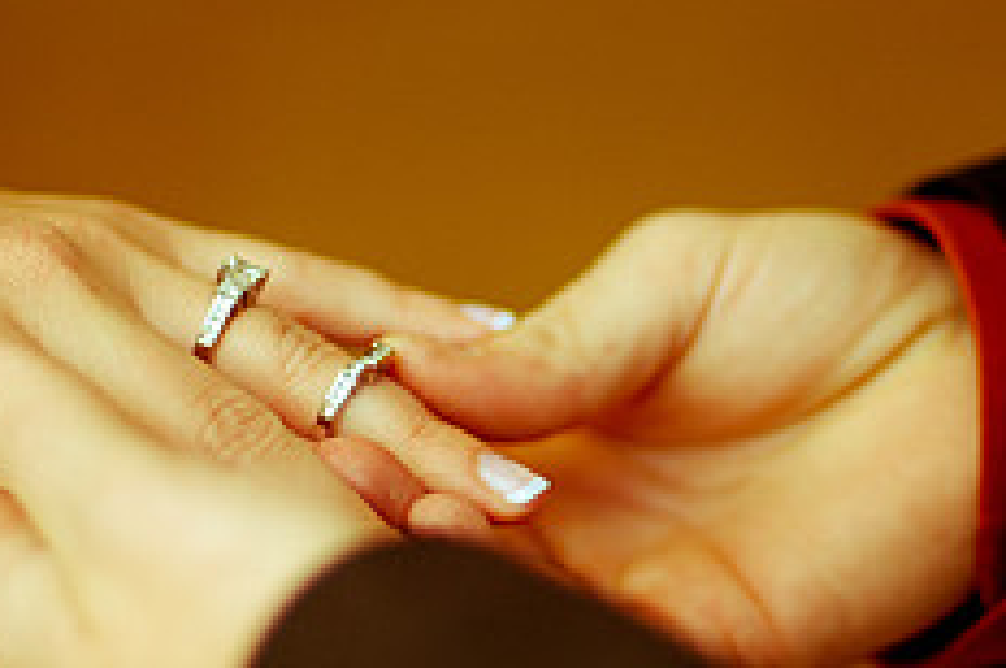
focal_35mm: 125
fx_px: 3488
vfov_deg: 10.9
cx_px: 607
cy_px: 360
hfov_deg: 16.4
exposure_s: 1/200
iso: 640
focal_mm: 50
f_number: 1.4
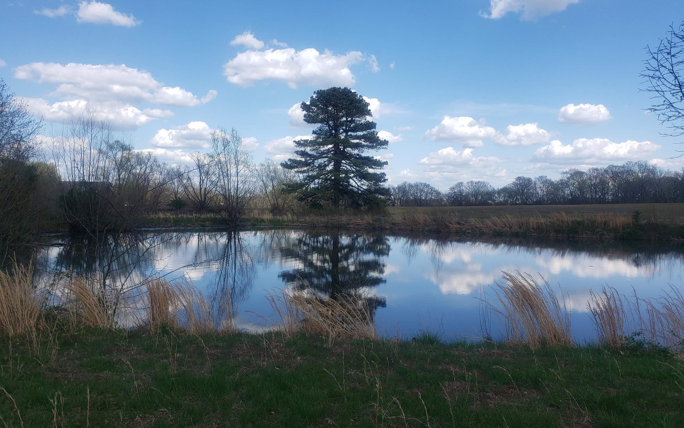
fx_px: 522
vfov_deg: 44.5
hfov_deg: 66.5
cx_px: 341
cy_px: 188
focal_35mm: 28
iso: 50
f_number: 2.4
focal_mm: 4.3
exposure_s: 1/1330
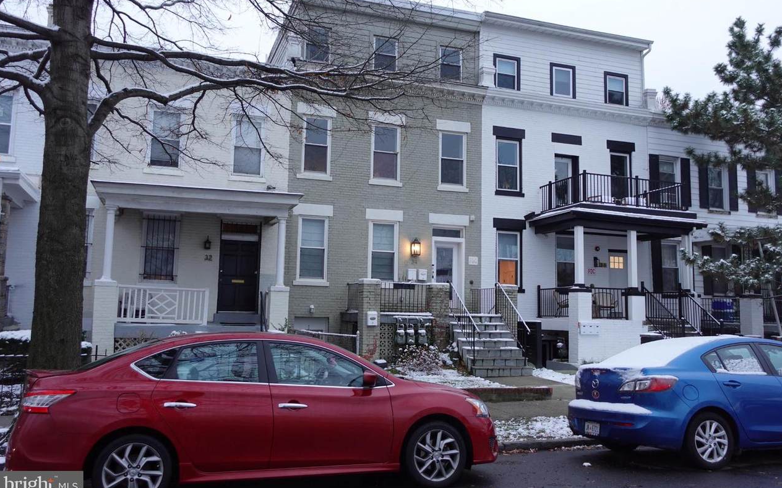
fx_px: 682
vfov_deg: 39.4
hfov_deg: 59.7
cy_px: 236
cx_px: 393
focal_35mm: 32
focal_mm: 11.92
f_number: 2.5
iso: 200
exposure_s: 1/40
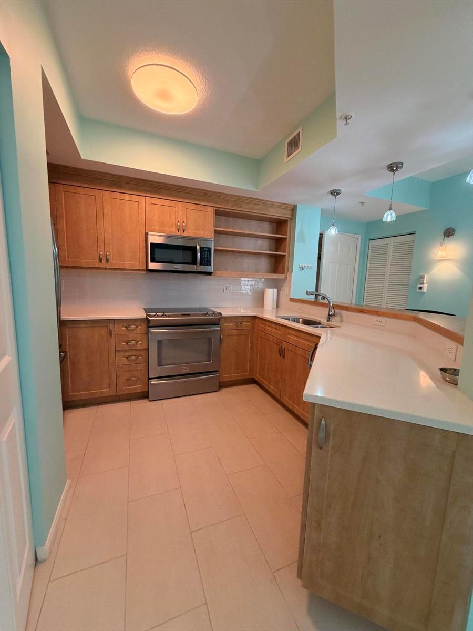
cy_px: 316
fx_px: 255
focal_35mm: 14
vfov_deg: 102.1
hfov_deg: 85.7
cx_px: 236
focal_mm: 2.22
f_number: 2.2
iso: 200
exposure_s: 1/60
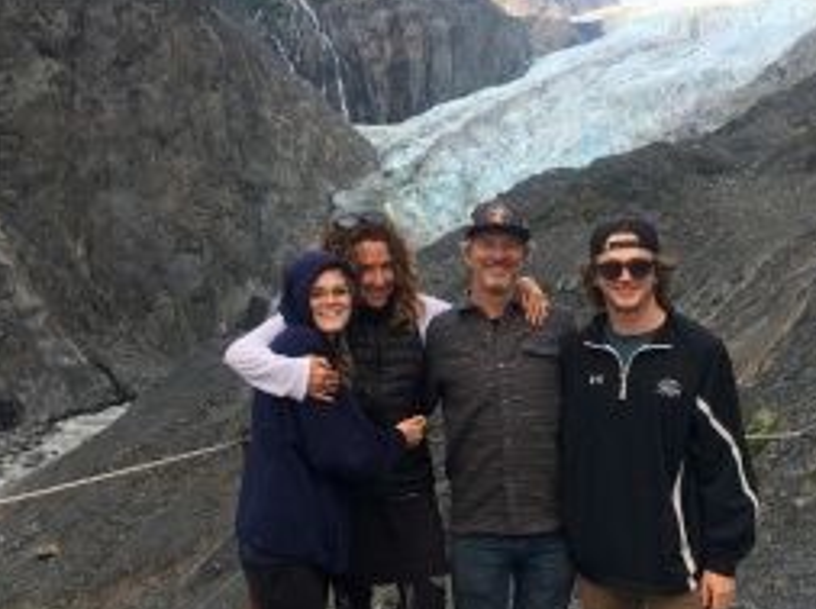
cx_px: 500
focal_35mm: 42
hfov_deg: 44.6
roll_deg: +0.4
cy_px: 396
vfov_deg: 34.0
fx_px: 989
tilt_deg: -5.9
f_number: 2.2
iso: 25
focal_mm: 4.15
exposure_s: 1/331
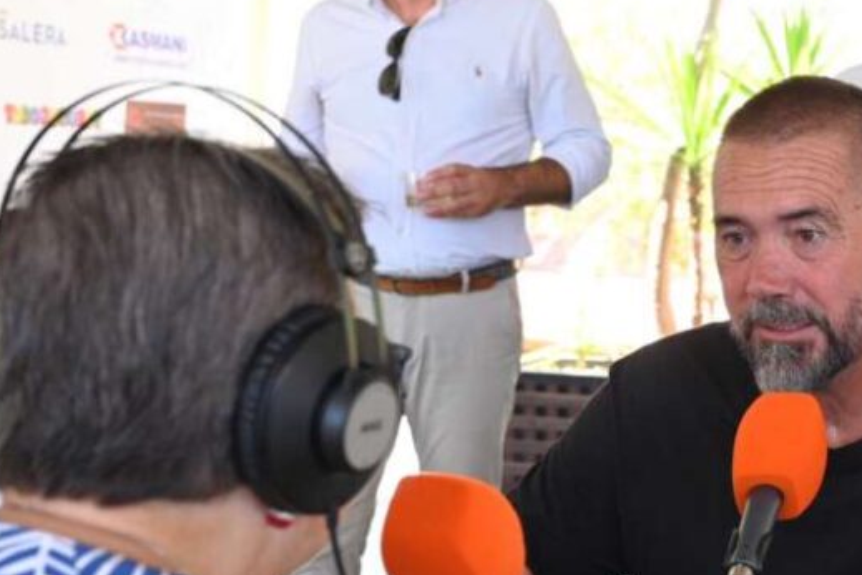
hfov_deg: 25.4
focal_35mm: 77
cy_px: 408
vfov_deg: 17.6
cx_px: 787
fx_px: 1844
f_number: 5
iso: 400
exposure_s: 1/100
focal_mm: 39
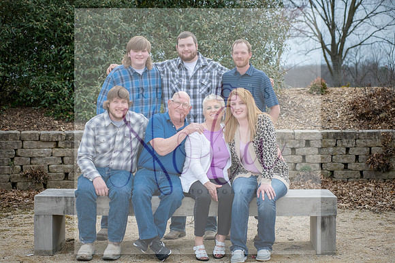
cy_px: 132
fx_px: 878
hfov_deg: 25.4
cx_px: 198
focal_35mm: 80
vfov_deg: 17.1
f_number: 6.3
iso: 400
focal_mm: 80
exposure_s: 1/640
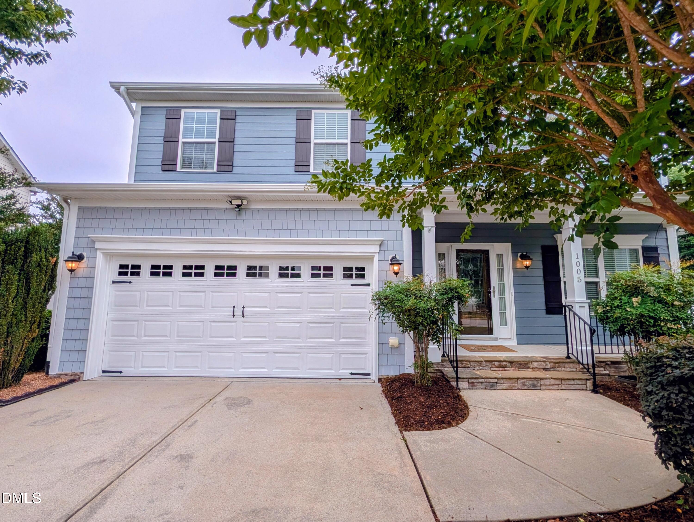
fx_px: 241
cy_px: 261
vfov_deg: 94.6
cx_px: 347
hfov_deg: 110.5
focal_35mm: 12
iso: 54
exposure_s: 1/2252
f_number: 1.7
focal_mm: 2.02
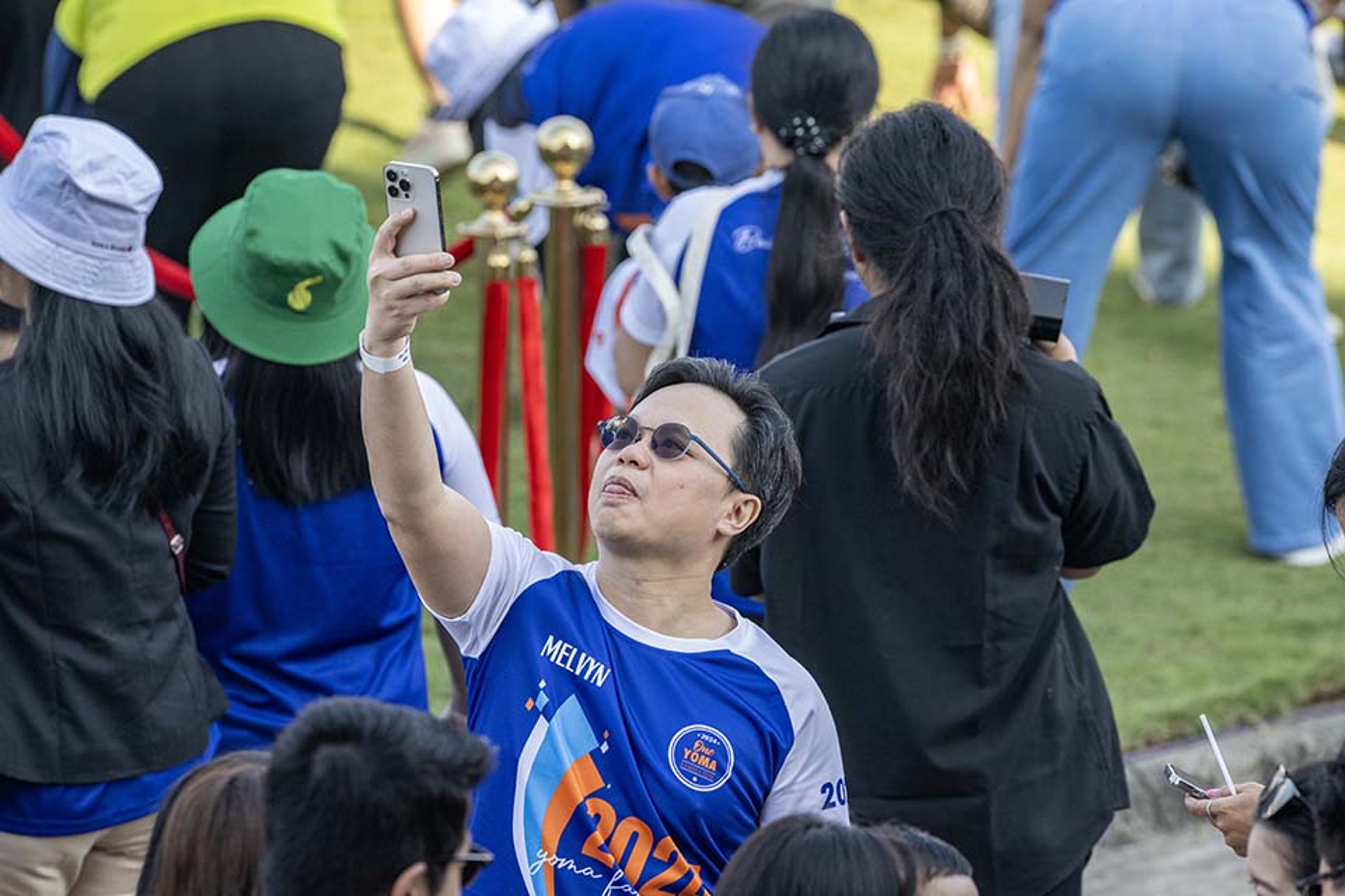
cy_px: 448
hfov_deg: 5.2
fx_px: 14943
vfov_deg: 3.4
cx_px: 672
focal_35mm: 400
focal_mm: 400
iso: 800
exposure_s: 1/400
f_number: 8
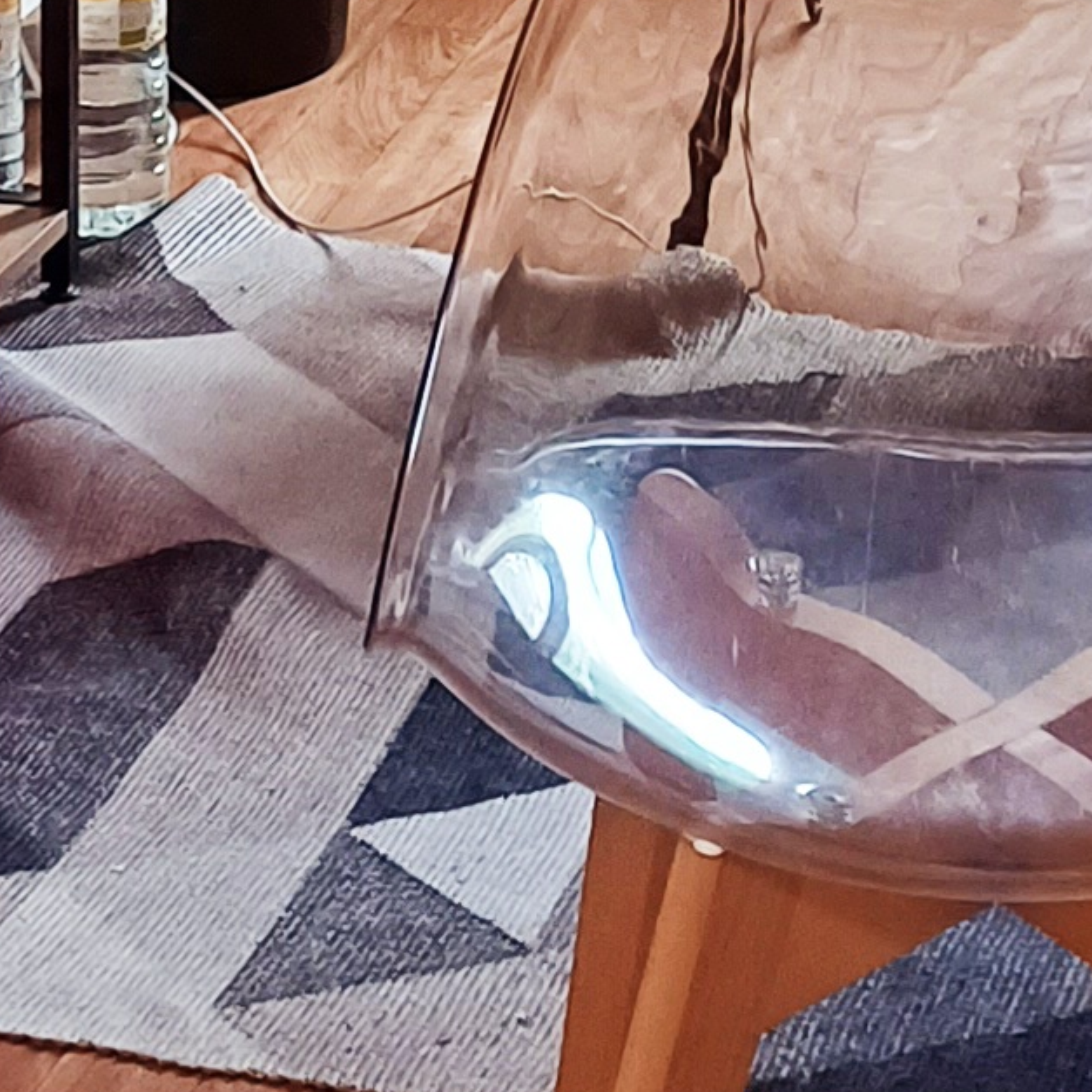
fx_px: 5032
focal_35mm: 141
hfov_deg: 12.4
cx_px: 590
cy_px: -974
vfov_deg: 11.4
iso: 200
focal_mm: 4.65
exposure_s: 1/50
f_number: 1.8
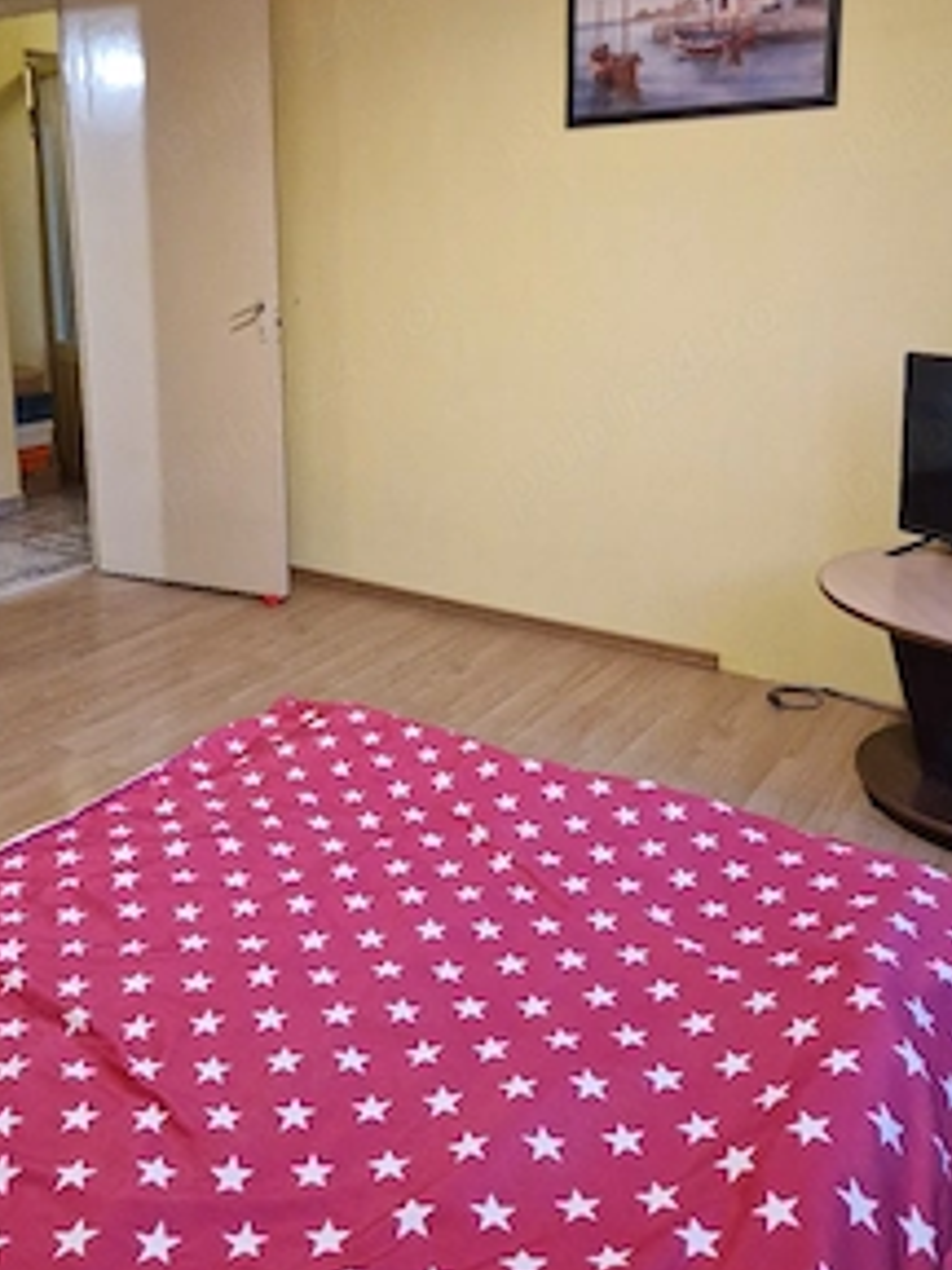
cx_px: 383
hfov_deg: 43.9
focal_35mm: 32
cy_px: 454
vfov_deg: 55.9
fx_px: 1173
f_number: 1.8
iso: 640
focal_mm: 5.4
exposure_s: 1/100
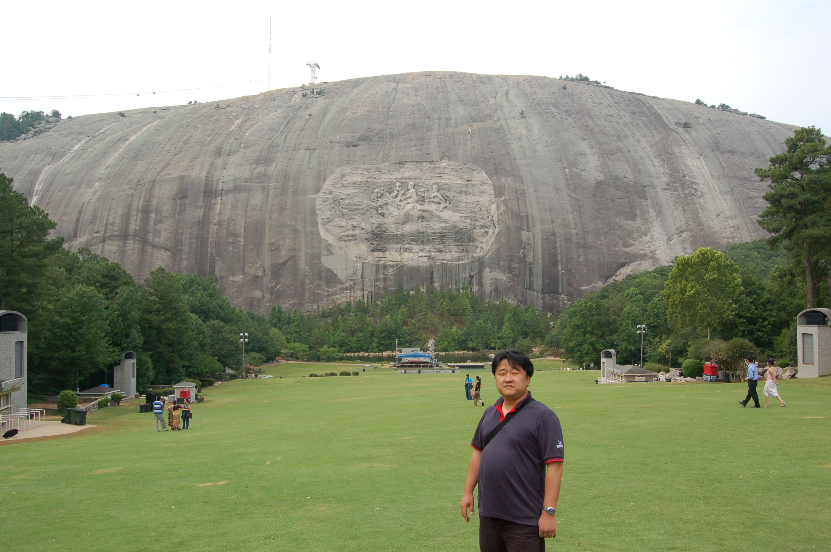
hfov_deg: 67.4
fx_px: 623
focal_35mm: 27
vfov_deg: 47.8
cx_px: 416
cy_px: 276
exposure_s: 1/320
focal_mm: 18
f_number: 9
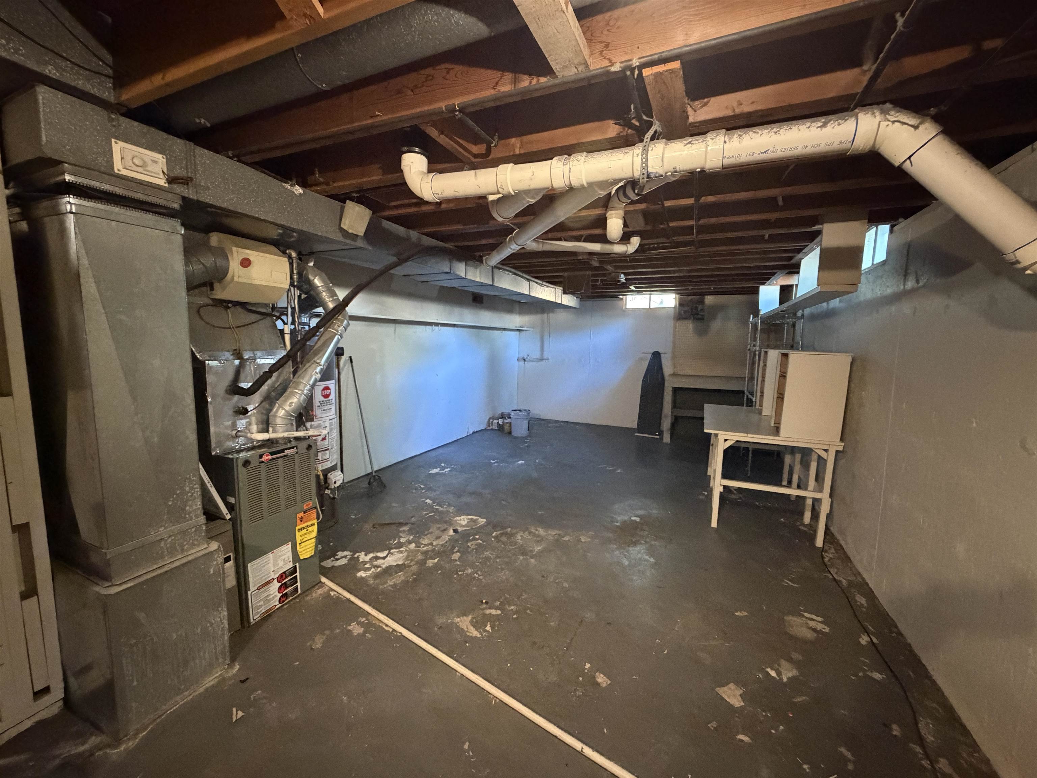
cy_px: 389
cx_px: 518
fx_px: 419
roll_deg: -0.5
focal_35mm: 14
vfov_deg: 85.7
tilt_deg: -5.8
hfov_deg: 102.1
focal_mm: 2.22
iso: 1250
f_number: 2.2
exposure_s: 1/40
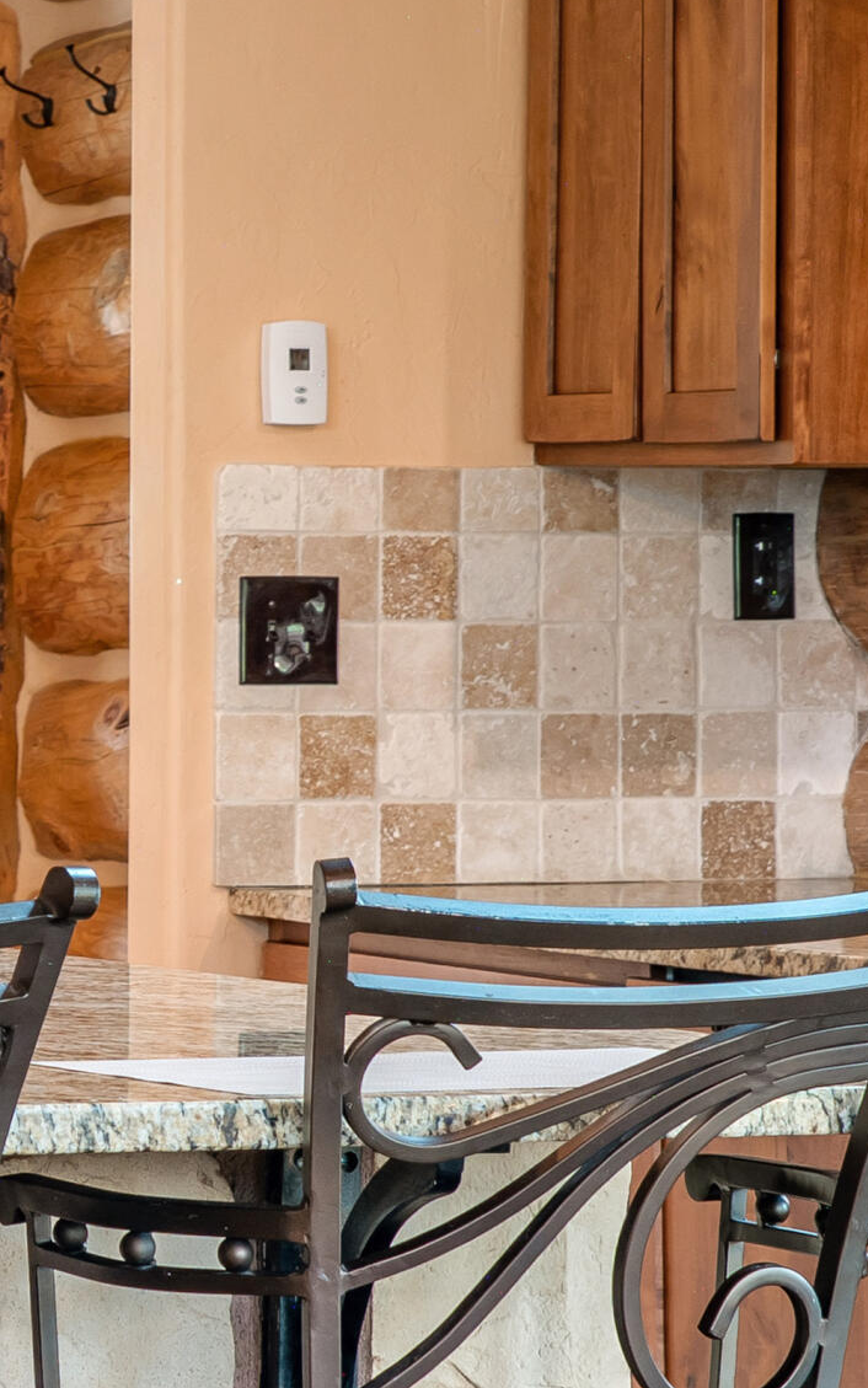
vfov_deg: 12.5
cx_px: -654
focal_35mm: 168
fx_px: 6356
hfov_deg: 7.6
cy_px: 684
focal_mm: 62
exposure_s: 1.6
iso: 100
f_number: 10
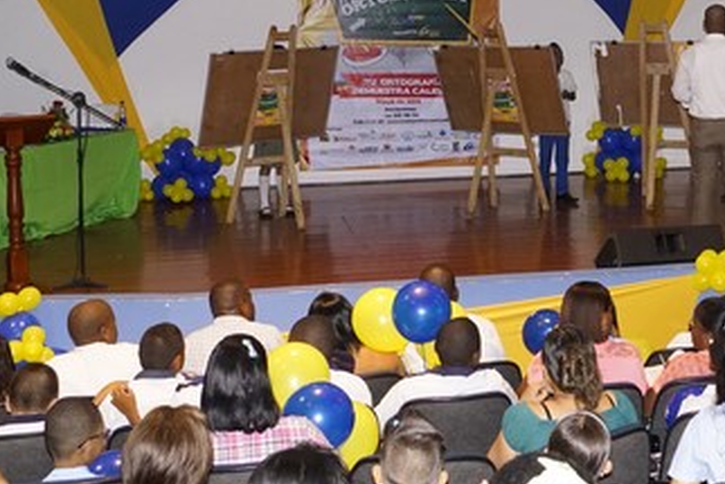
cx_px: 558
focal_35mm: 67
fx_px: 1350
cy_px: 6
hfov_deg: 29.5
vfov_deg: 19.8
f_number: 5.6
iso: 1250
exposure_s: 1/60
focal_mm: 18
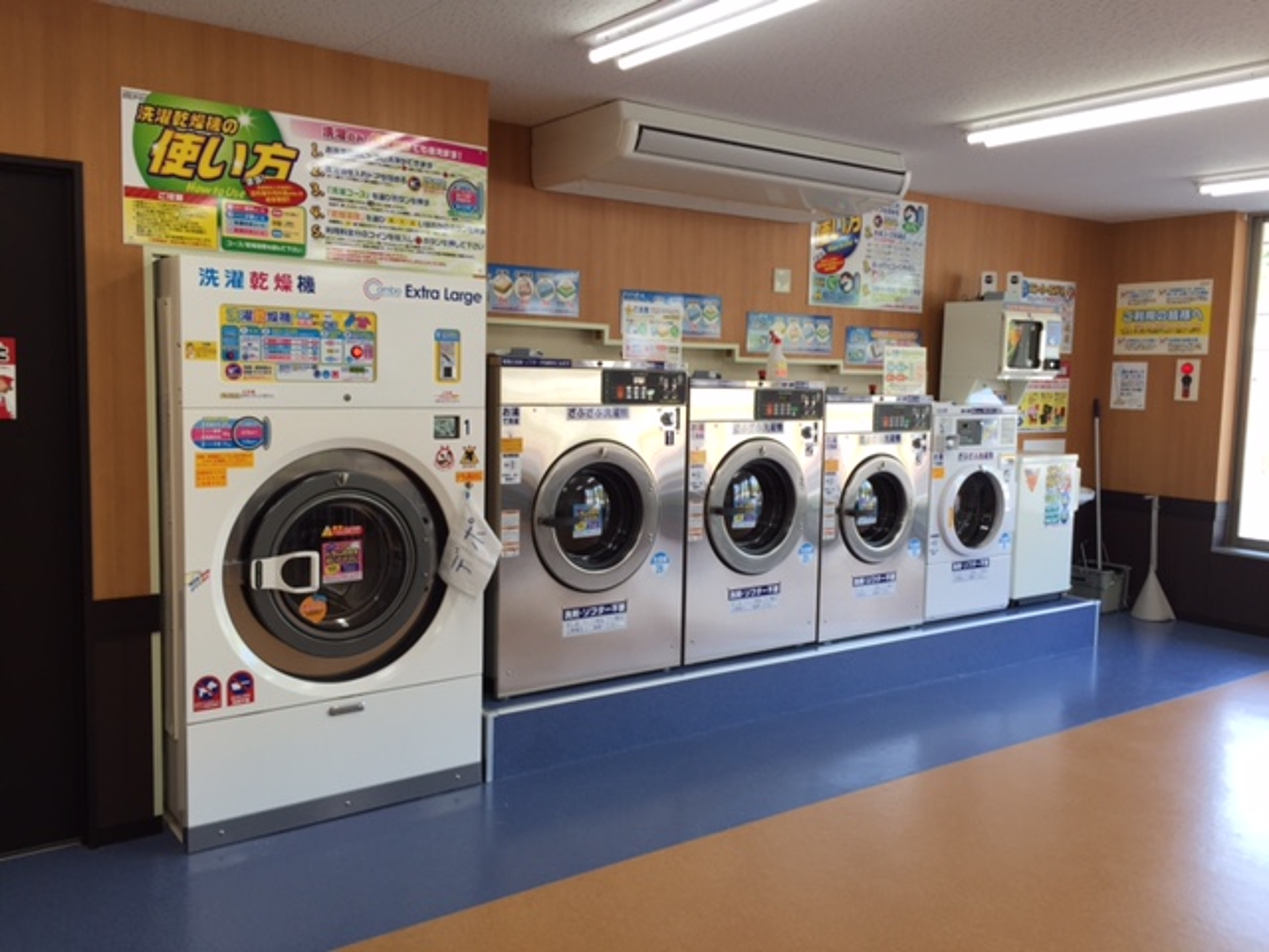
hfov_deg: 61.7
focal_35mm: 29
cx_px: 634
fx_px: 1063
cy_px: 476
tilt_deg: -6.2
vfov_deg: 48.2
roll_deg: -2.3
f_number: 2.2
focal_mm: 4.15
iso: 32
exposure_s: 1/50
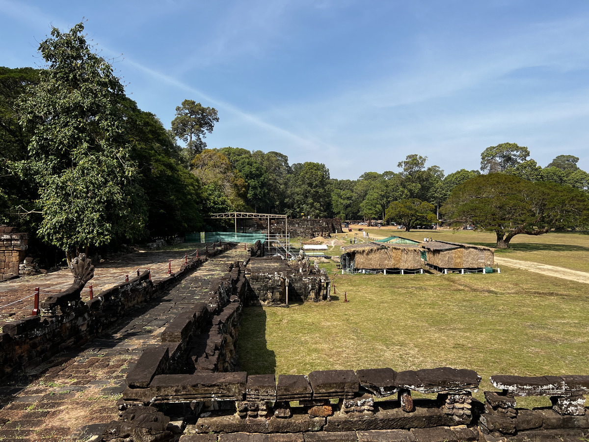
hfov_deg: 67.3
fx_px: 442
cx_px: 294
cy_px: 221
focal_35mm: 26
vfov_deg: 53.1
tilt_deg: -0.7
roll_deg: +0.6
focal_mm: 5.7
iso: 50
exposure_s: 1/3460
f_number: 1.5
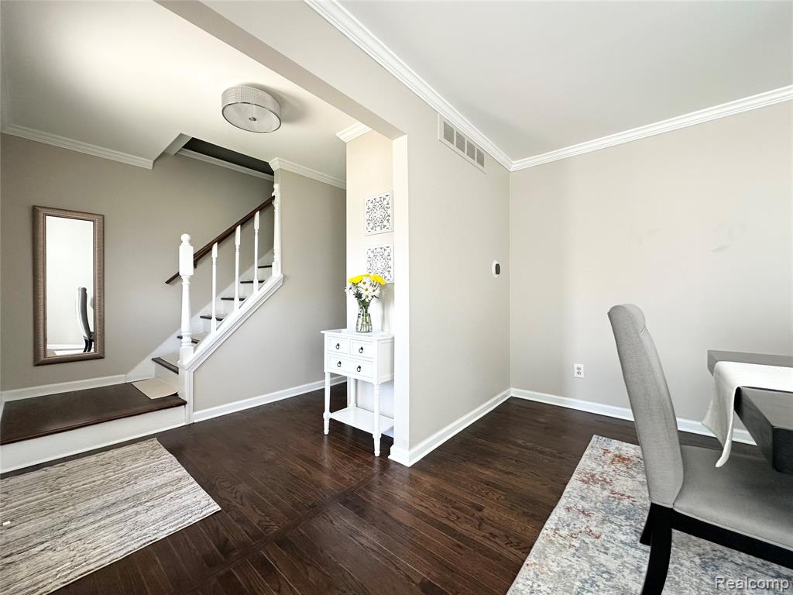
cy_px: 298
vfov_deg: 85.7
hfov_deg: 102.1
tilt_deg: +0.5
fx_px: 321
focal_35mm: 14
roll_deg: -0.3
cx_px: 396
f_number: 2.2
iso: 100
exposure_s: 1/99
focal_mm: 2.22
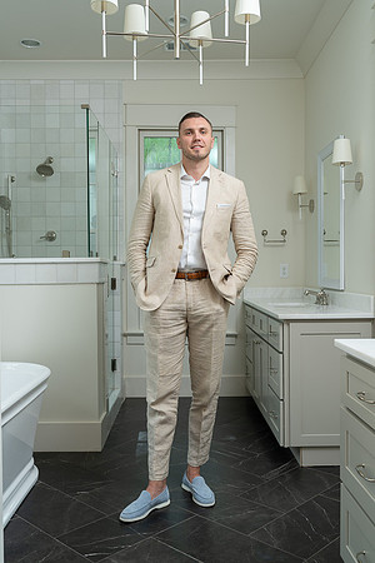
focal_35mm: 35
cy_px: 282
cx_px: 188
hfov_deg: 37.9
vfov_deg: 54.4
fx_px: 547
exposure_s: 1/80
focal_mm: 35
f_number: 4
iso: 100
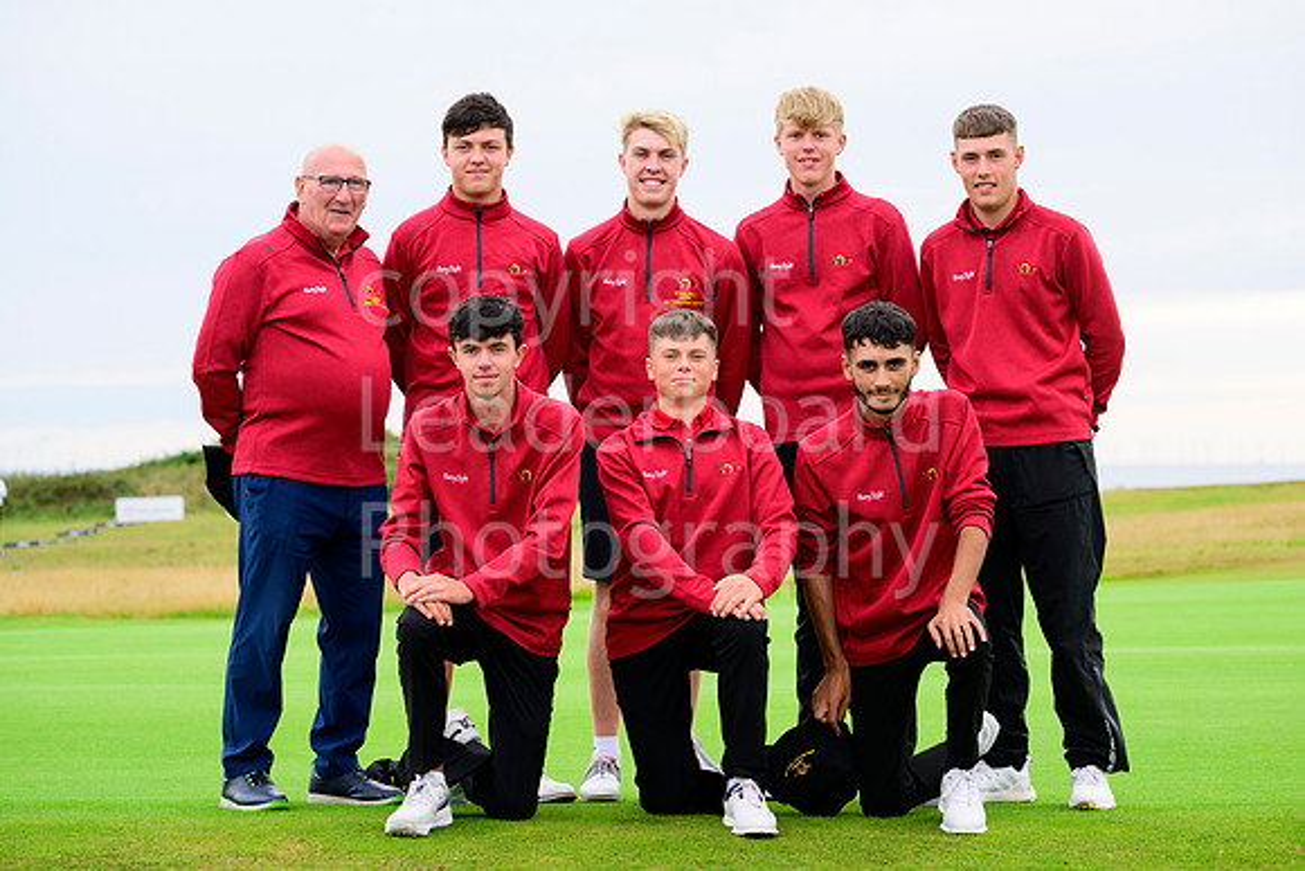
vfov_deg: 13.7
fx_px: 3626
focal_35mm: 100
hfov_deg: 20.4
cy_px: 436
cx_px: 652
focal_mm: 100
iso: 1000
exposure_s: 1/800
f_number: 5.6
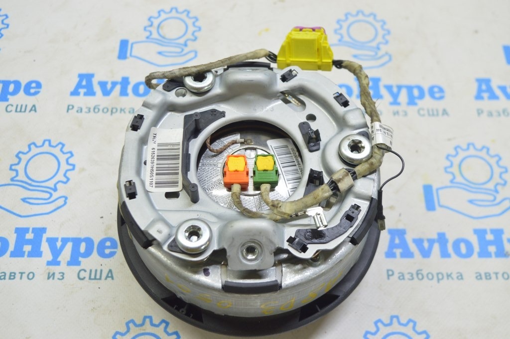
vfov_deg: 29.8
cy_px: 170
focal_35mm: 45
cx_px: 255
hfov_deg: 43.6
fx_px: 637
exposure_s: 1/20
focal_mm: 30
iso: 400
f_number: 5.6
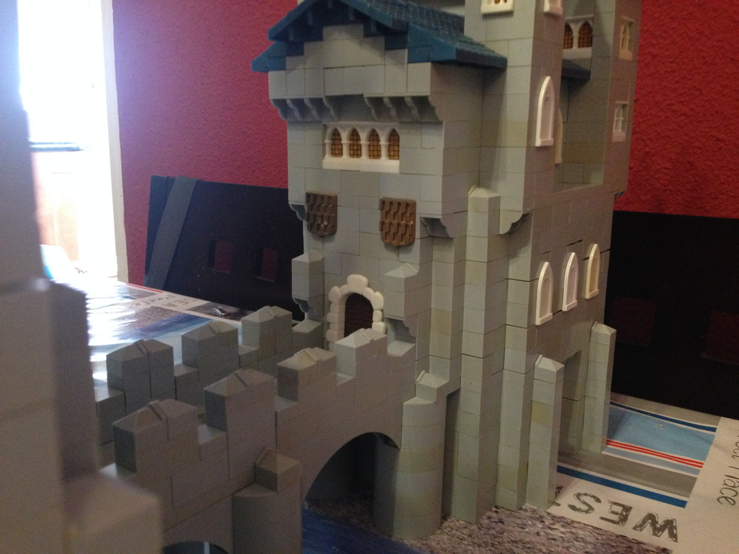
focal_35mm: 33
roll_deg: -1.9
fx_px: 704
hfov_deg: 55.4
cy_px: 277
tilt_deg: -10.9
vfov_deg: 42.9
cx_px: 370
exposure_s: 1/17
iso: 400
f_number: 2.4
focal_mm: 4.12
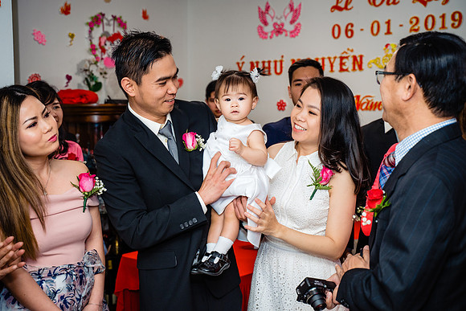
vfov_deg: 26.5
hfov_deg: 38.9
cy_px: 156
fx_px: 660
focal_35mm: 51
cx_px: 233
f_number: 4
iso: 1250
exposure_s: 1/160
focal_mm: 51
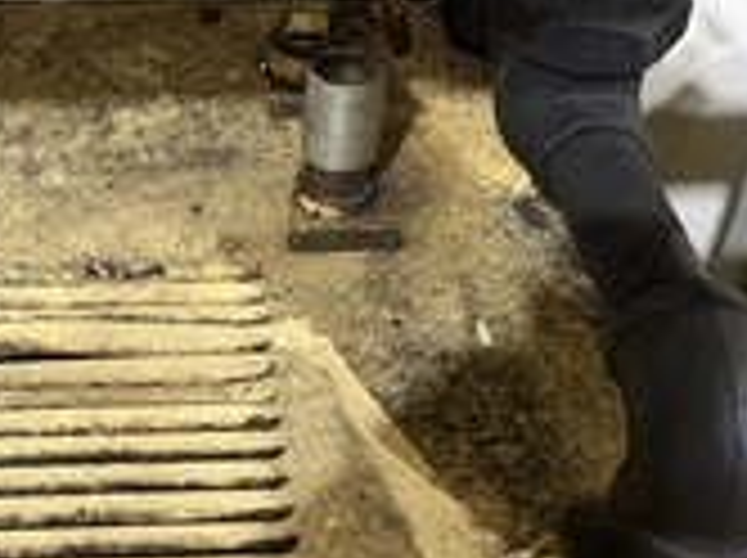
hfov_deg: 32.8
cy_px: 198
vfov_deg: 25.1
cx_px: 220
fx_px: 1250
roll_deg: -2.3
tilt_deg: -39.2
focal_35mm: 58
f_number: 1.78
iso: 500
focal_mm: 6.76
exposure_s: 1/60
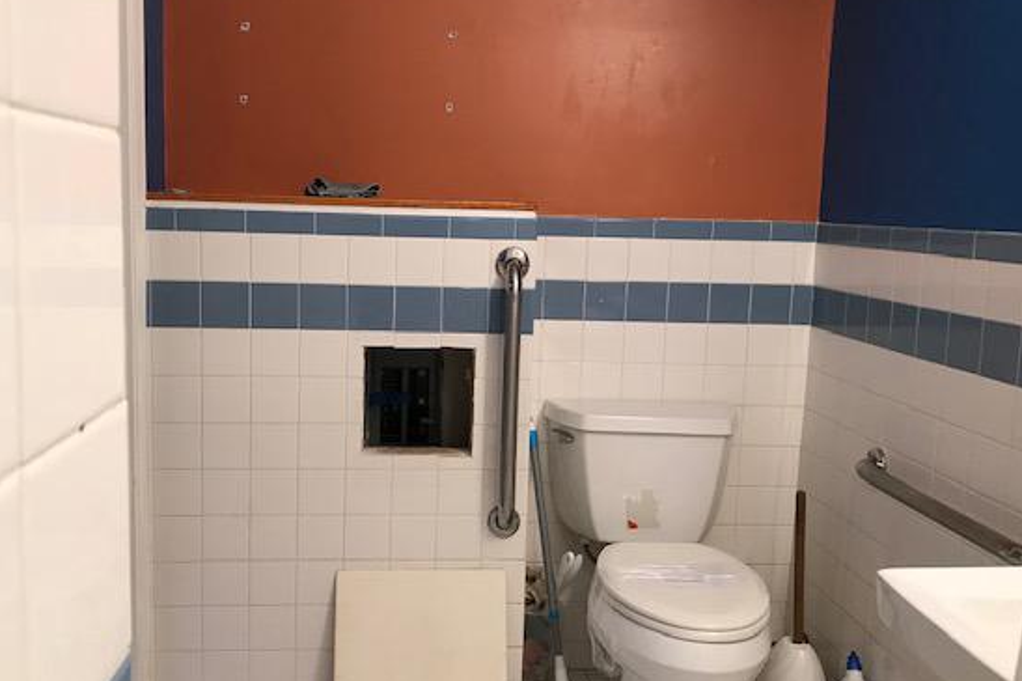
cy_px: 332
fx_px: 965
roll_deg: -1.3
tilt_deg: -6.3
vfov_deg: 38.9
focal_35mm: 34
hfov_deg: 55.7
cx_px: 459
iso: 32
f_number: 1.8
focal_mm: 3.99
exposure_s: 1/24
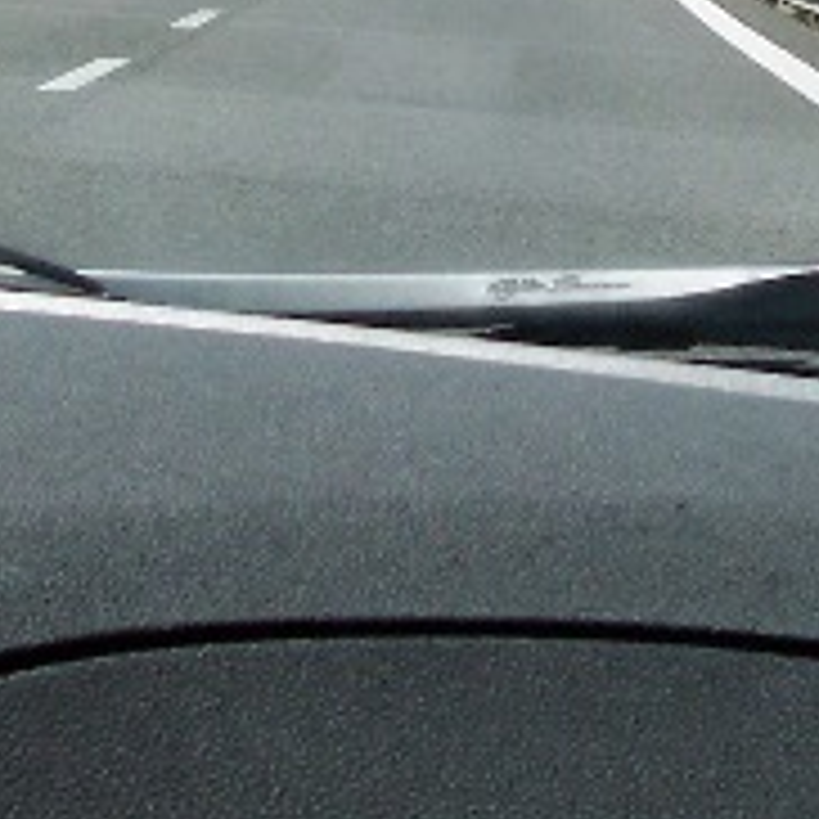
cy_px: -338
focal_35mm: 148
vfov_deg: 11.4
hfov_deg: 11.8
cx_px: 558
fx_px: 3962
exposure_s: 1/700
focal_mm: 8
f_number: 4.8
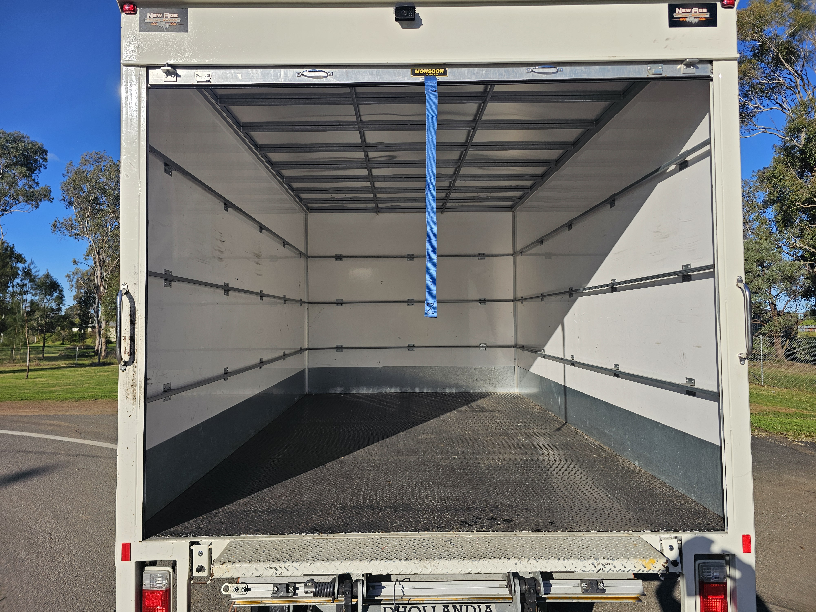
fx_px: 542
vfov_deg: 58.9
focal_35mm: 23
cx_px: 408
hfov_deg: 73.9
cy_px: 306
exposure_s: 1/1328
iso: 16
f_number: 1.7
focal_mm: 6.3
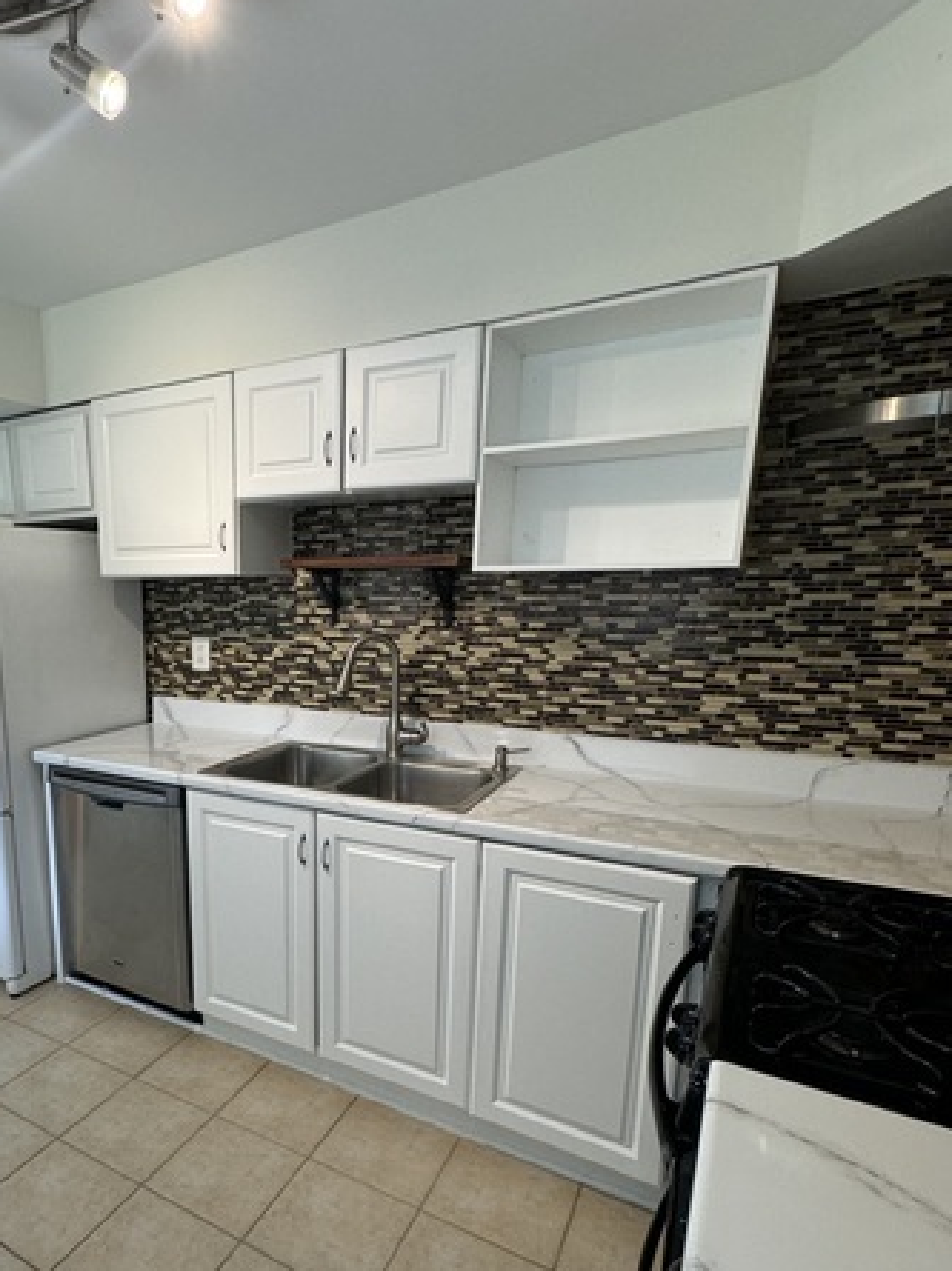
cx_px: 254
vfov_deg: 78.4
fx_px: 771
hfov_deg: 60.4
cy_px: 744
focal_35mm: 21
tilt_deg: -12.4
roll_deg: +1.0
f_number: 2.2
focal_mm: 2.22
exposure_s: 1/120
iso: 200
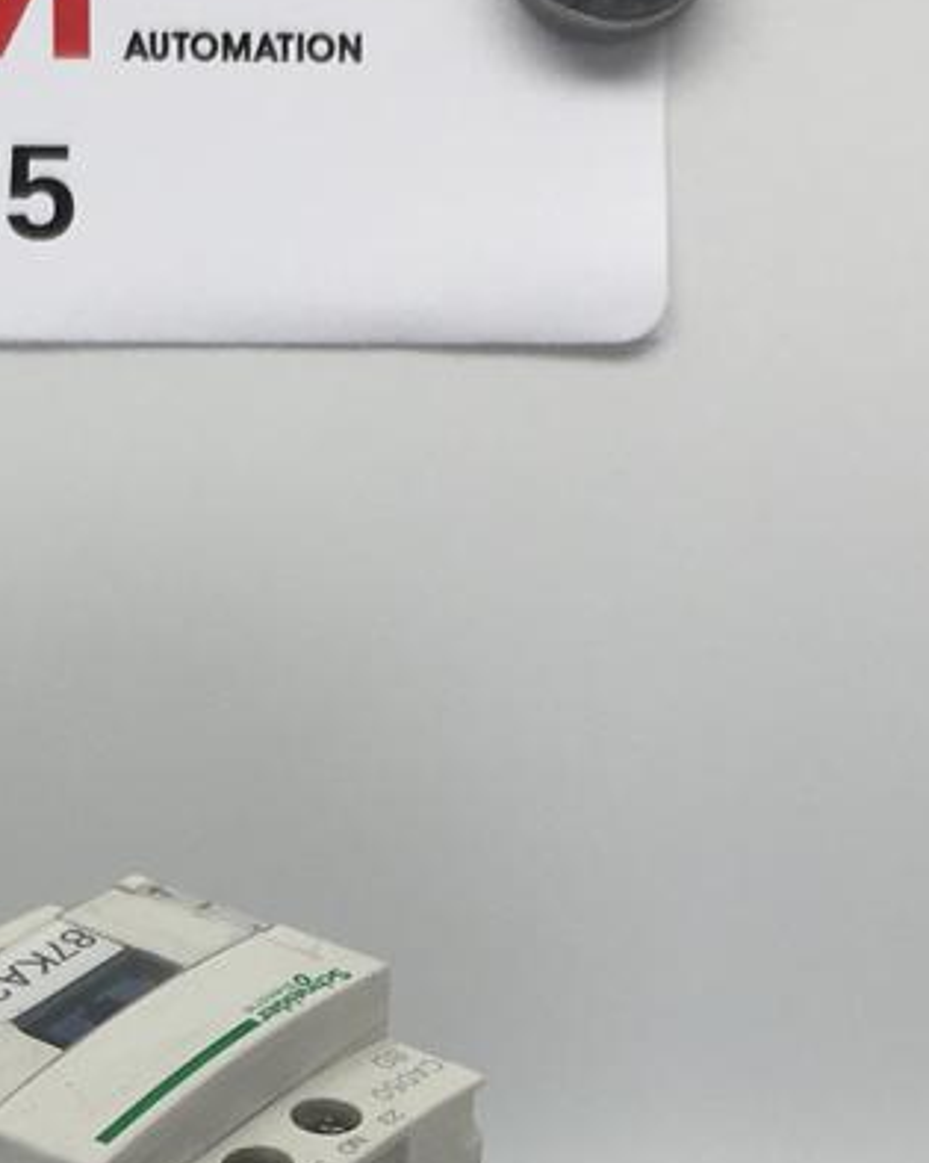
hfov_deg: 13.3
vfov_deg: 16.3
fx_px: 3954
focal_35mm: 115
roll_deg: -1.5
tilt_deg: -33.2
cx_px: 206
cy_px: 1207
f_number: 2.2
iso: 25
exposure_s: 1/327
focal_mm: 4.15
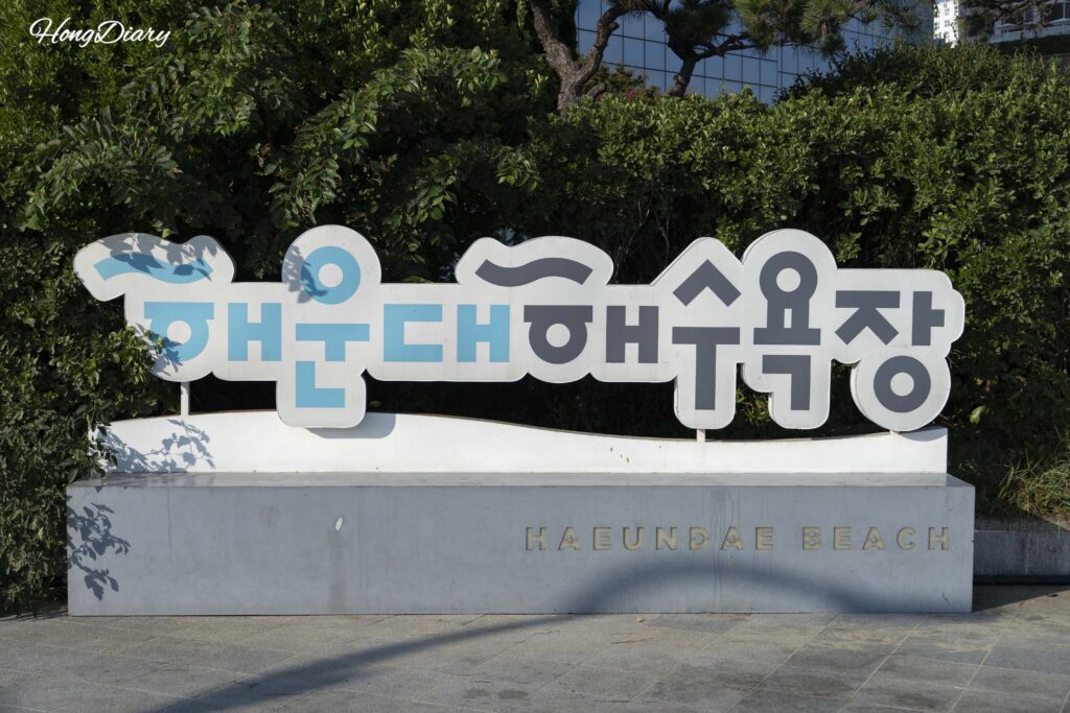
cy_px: 356
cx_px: 535
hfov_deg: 39.6
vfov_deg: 27.0
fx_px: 1486
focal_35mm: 50
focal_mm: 50
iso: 100
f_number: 8
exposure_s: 1/320
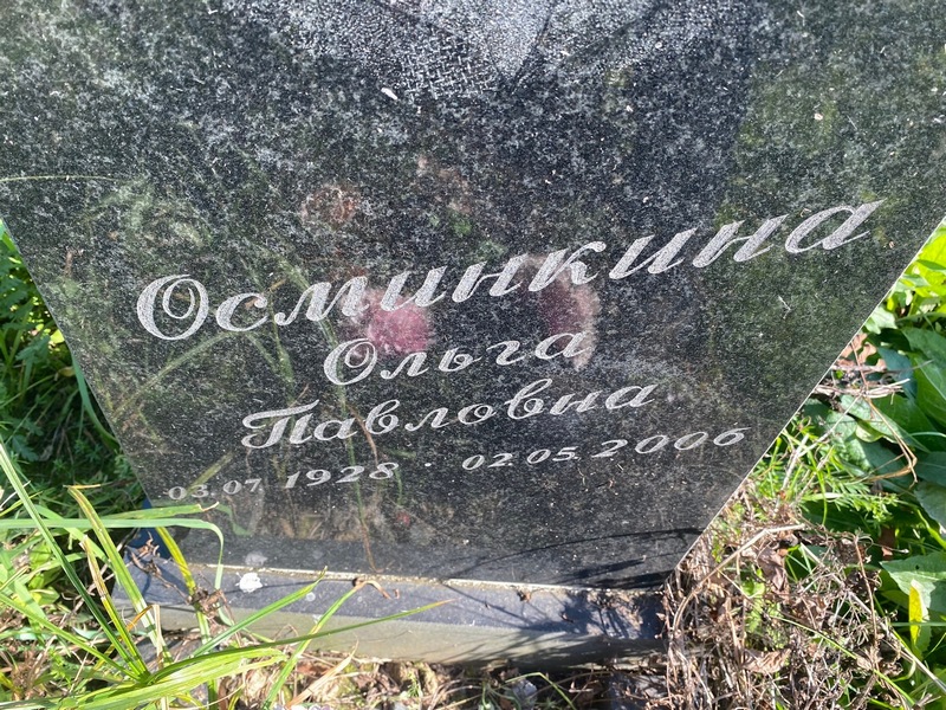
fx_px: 711
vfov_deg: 53.1
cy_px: 355
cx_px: 473
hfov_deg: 67.3
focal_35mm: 26
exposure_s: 1/291
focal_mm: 4.25
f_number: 1.8
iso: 32
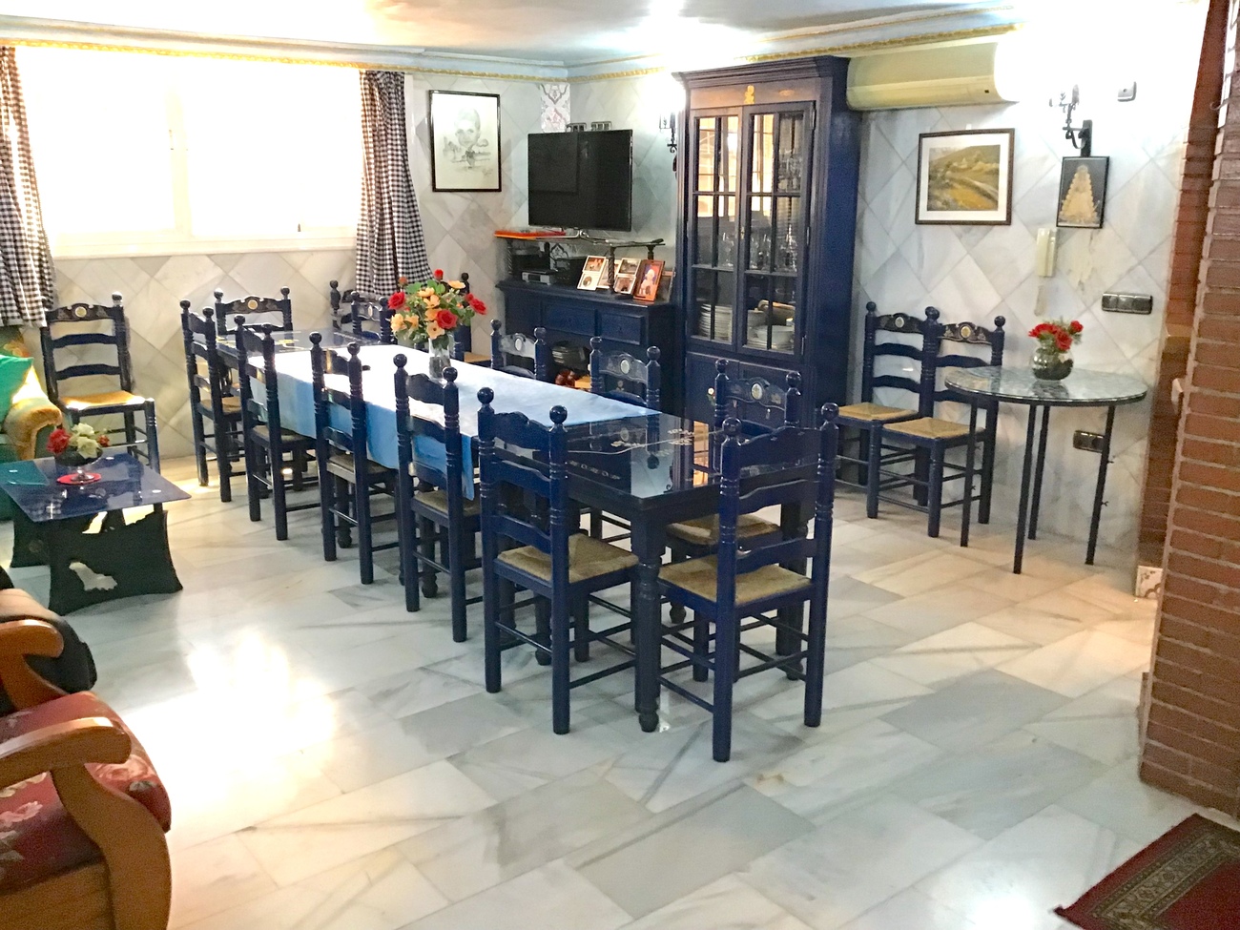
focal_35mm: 31
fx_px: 1110
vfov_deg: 45.4
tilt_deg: -16.1
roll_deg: +0.3
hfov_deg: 58.4
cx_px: 620
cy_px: 465
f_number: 2.4
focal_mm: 3.3
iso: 250
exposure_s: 1/33
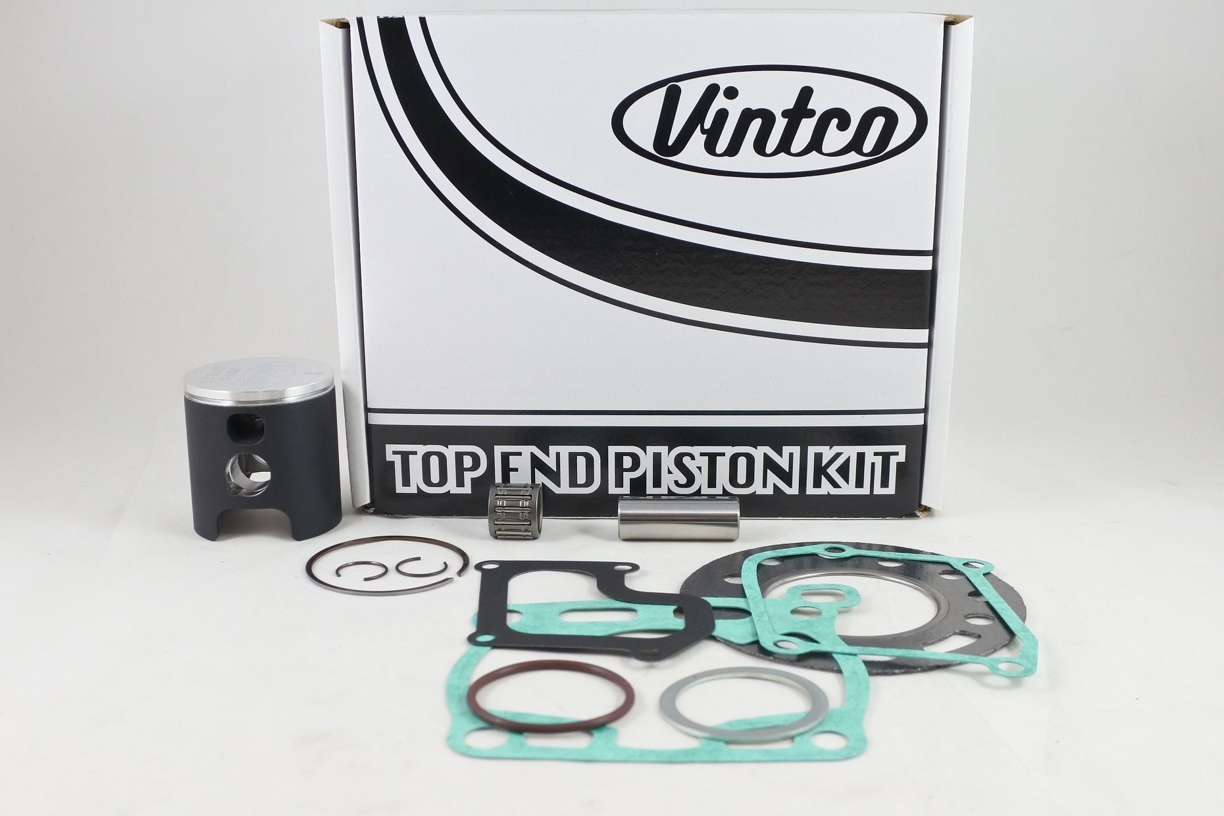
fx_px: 1122
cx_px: 612
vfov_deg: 40.0
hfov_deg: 57.2
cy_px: 408
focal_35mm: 33
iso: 450
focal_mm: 12.3
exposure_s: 1/125
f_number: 3.8
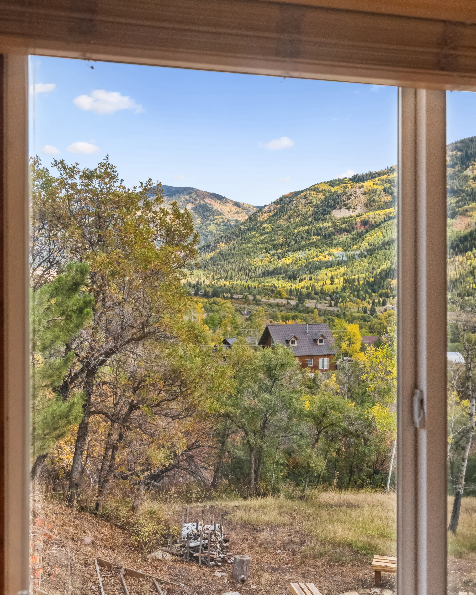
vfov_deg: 47.9
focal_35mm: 38
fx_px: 669
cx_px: 237
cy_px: 282
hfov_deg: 39.2
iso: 2000
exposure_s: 1/125
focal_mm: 33
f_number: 6.3
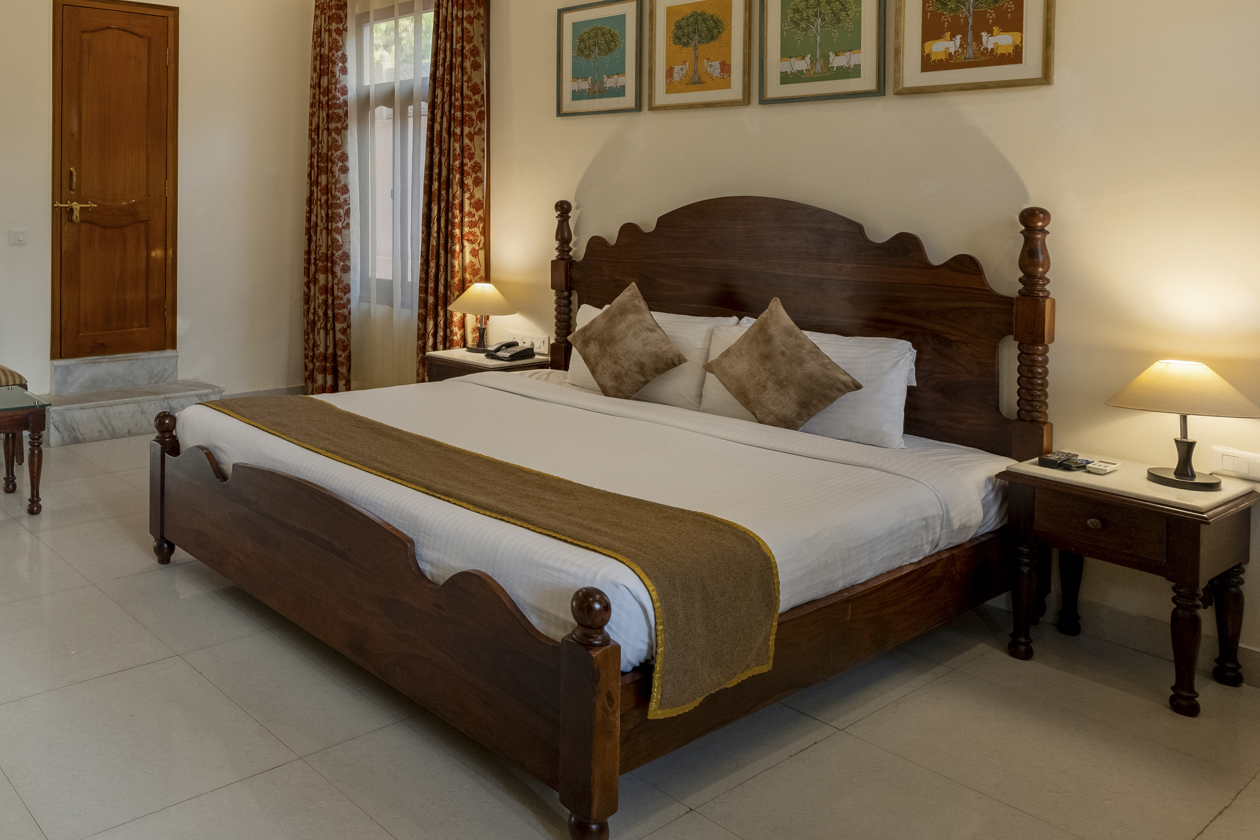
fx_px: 910
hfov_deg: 63.7
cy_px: 300
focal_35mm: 26
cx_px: 262
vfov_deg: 48.9
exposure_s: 1/200
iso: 1600
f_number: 5.6
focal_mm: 16
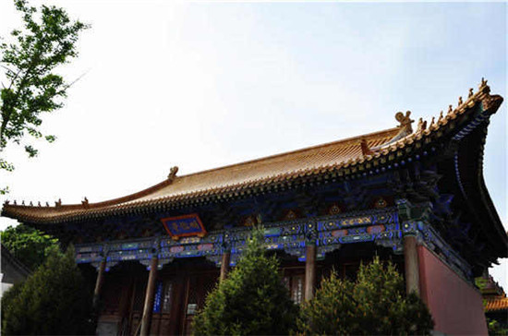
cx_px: 254
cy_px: 168
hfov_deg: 59.6
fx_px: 443
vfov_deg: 41.5
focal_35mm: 32
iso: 200
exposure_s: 1/160
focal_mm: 21
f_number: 13
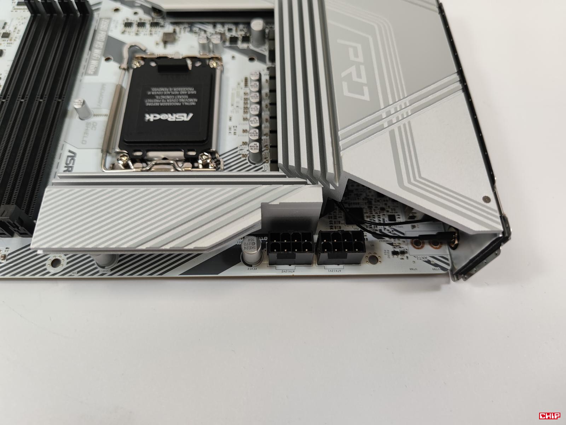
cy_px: 212
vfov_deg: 54.9
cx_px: 283
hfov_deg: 69.4
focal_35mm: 25
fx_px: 409
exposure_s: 1/100
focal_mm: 6.78
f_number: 1.85
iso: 74
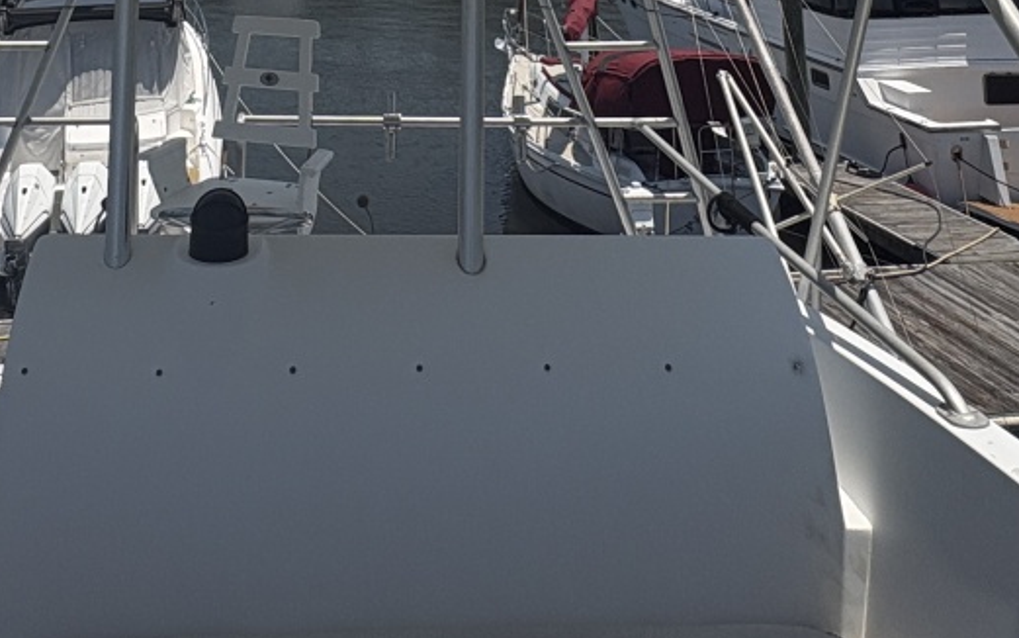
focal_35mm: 41
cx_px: 370
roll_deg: -0.4
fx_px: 1139
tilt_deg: +10.9
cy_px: -313
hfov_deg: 47.7
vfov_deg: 24.5
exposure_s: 1/3906
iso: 50
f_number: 2.2
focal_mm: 2.22
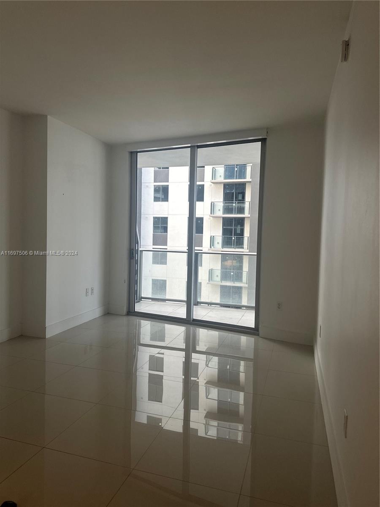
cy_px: 254
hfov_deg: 56.8
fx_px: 351
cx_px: 190
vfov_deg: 71.6
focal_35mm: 24
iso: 160
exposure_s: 1/60
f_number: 1.78
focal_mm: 6.86
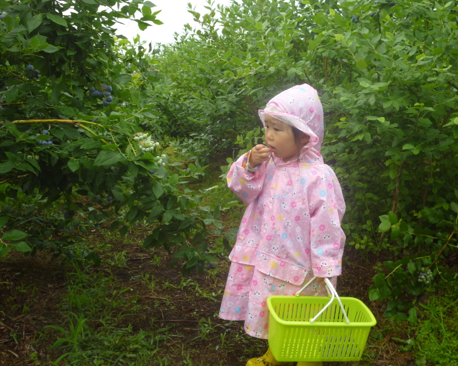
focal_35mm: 43
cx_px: 243
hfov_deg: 42.9
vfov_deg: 34.9
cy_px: 183
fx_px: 583
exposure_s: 1/100
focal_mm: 7.3
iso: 100
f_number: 3.7
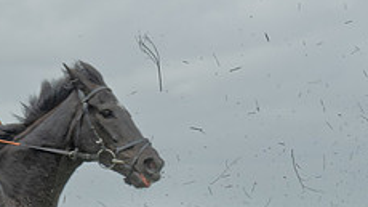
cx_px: -29
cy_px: 348
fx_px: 2945
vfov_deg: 4.0
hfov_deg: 7.1
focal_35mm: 302
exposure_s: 1/800
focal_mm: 70
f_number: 5
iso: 400
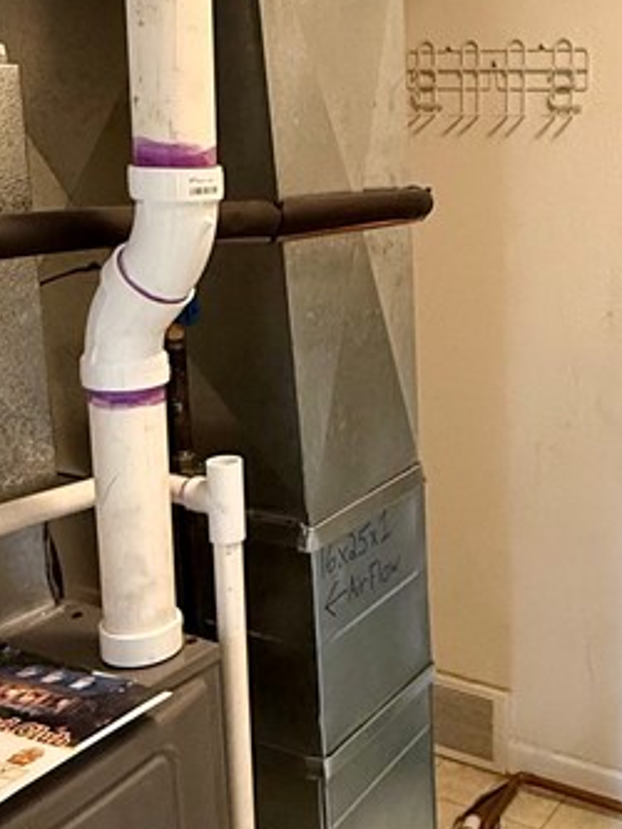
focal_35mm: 43
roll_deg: -1.4
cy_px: 366
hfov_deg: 31.7
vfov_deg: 43.8
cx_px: 582
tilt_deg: -11.9
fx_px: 1030
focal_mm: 2.22
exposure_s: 1/60
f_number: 2.2
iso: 500
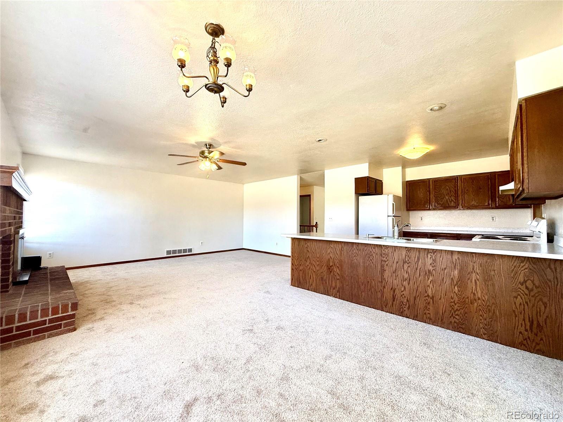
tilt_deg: +1.8
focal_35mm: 14
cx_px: 282
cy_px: 211
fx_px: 228
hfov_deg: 102.1
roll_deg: -0.7
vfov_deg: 85.7
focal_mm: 2.22
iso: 160
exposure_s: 1/120
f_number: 2.2
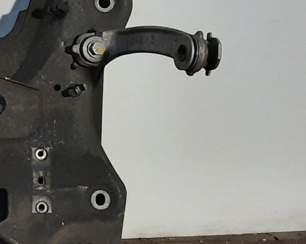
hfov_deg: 19.0
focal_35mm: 87
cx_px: -168
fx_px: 788
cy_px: 102
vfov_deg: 17.6
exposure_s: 1/50
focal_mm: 2.91
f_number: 1.9
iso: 160
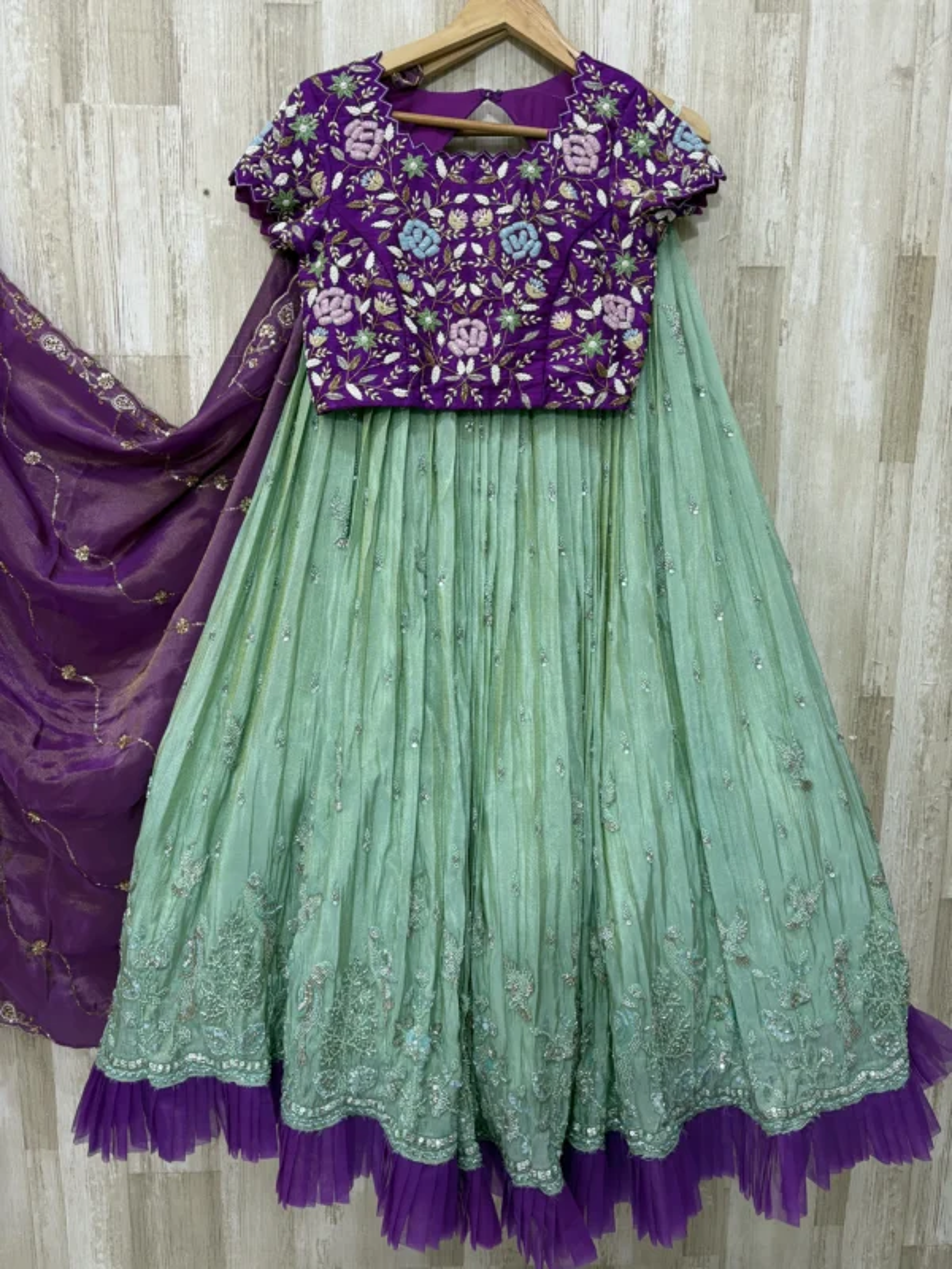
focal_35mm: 26
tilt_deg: -9.3
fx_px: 953
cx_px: 476
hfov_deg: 53.1
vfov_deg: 67.3
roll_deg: -1.2
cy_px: 634
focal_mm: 6
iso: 125
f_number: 1.6
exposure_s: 1/100
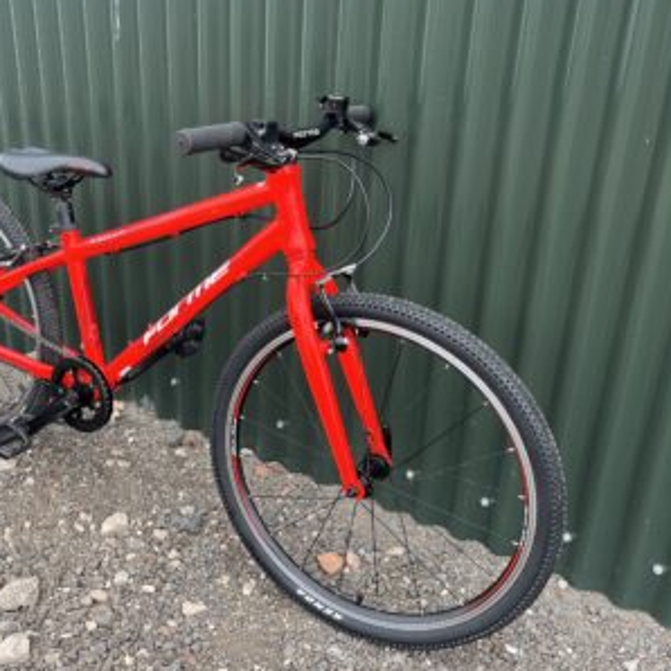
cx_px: 266
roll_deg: -2.2
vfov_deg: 44.9
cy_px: 311
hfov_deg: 44.7
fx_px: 811
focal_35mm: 37
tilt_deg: -23.8
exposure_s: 1/309
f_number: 1.6
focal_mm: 5.1
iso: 50
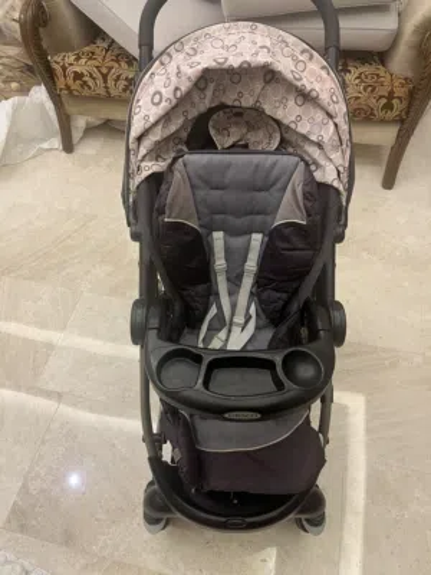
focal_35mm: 26
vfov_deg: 67.3
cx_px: 216
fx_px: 432
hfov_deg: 53.1
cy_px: 288
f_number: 1.6
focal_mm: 5.1
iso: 100
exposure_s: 1/50
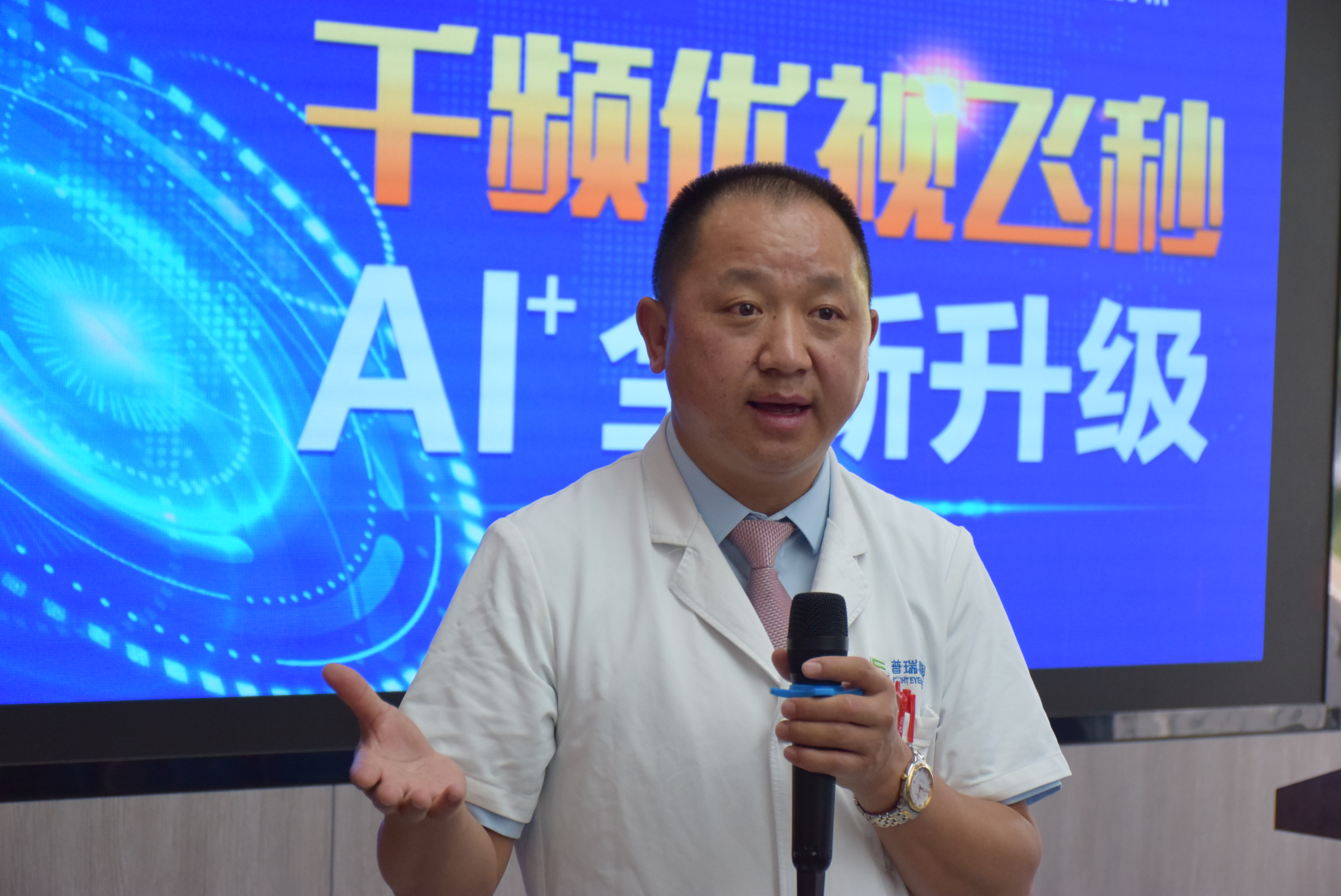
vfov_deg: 14.7
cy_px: 448
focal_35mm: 93
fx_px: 3467
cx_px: 670
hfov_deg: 21.9
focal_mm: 62
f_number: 5
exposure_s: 1/250
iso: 1000
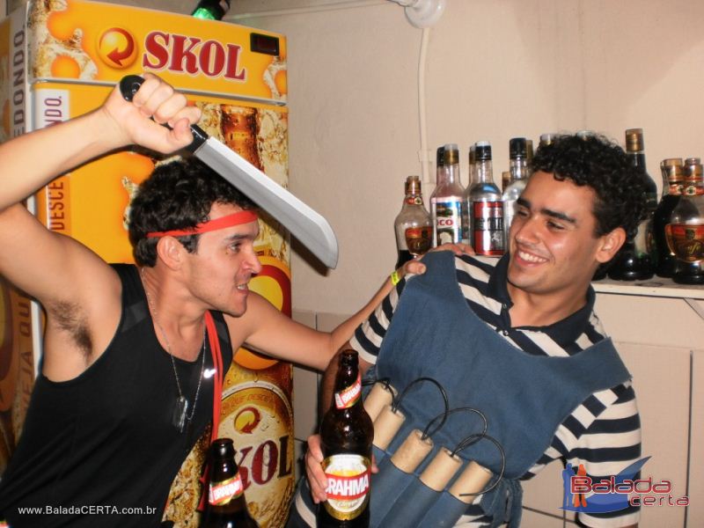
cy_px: 264
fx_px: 732
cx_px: 352
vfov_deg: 39.7
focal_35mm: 36
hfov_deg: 51.4
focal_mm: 6.3
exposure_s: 1/30
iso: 125
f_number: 3.1
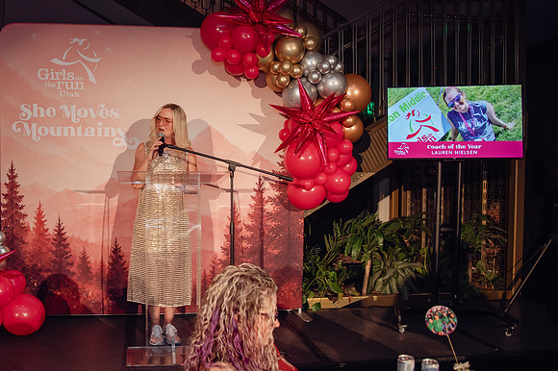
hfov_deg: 59.3
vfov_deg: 42.3
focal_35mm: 31
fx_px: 479
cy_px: 187
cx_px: 198
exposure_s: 1/320
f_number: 4
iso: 3200
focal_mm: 24
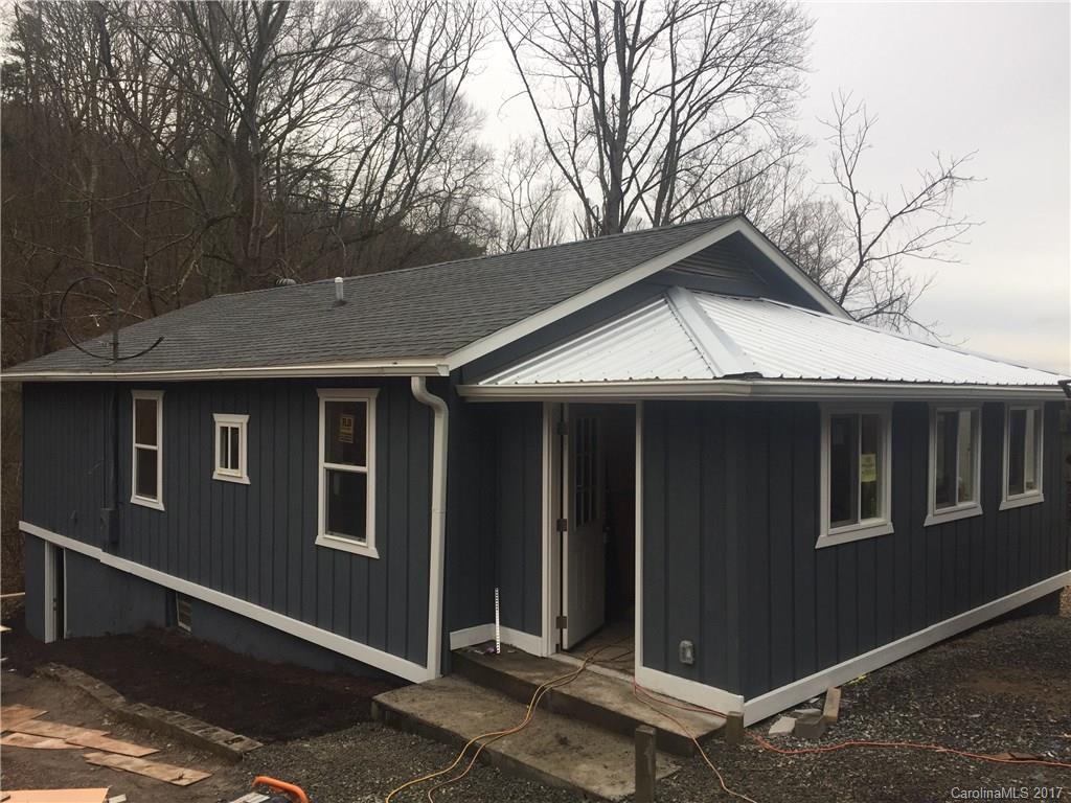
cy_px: 402
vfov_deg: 48.2
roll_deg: -0.7
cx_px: 536
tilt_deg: -0.3
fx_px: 897
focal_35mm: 29
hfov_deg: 61.7
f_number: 2.2
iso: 32
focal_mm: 4.15
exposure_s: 1/149
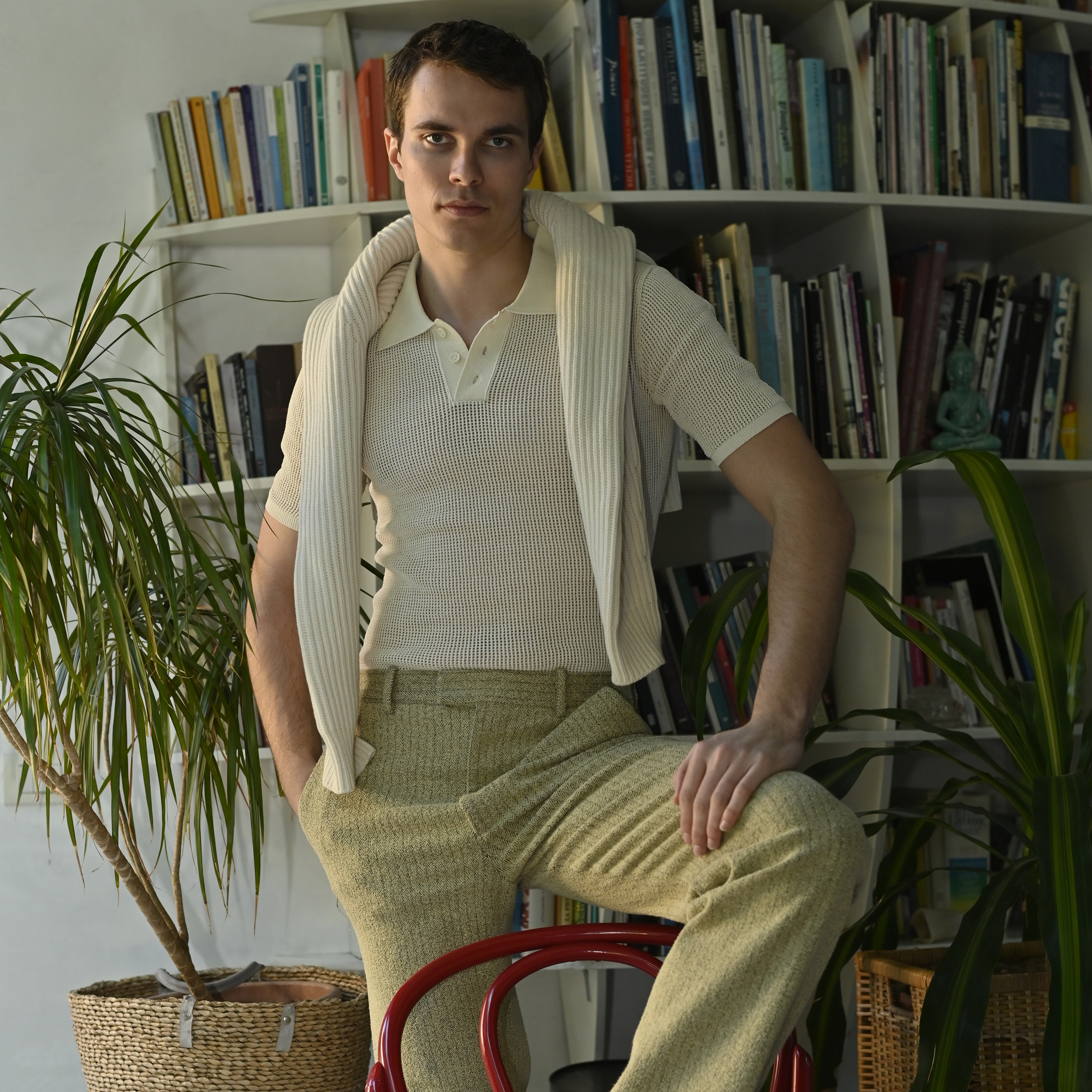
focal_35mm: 64
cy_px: 692
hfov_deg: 26.9
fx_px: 2284
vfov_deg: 26.8
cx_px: 545
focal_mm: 50
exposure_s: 1/160
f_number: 3.5
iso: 400
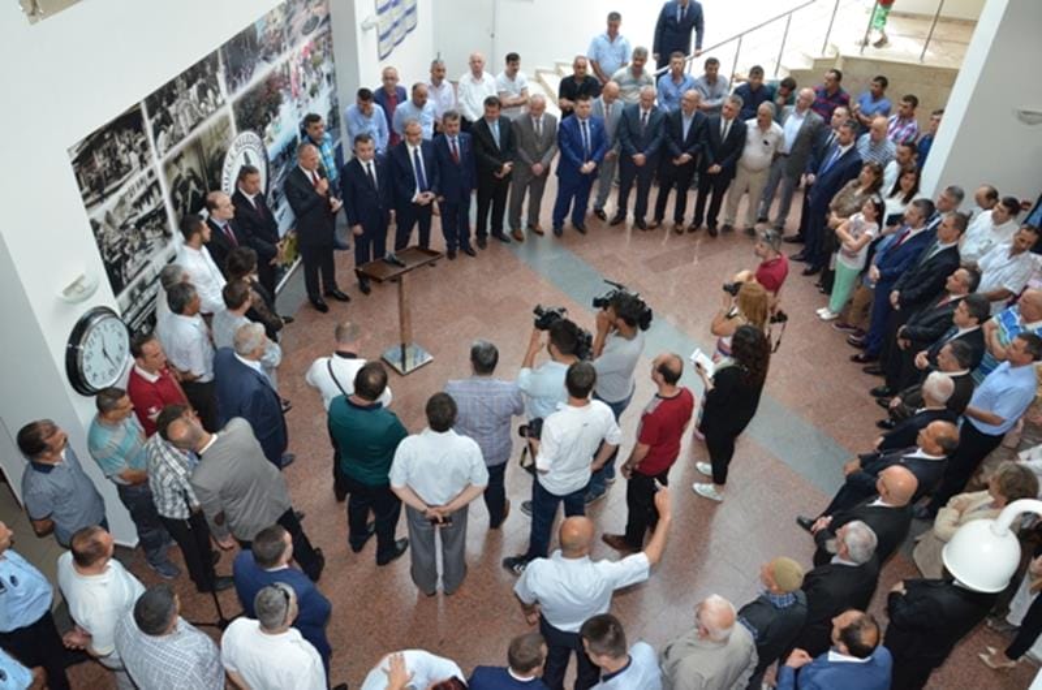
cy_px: 345
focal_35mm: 27
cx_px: 521
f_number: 8
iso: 1250
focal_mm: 18
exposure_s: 1/60
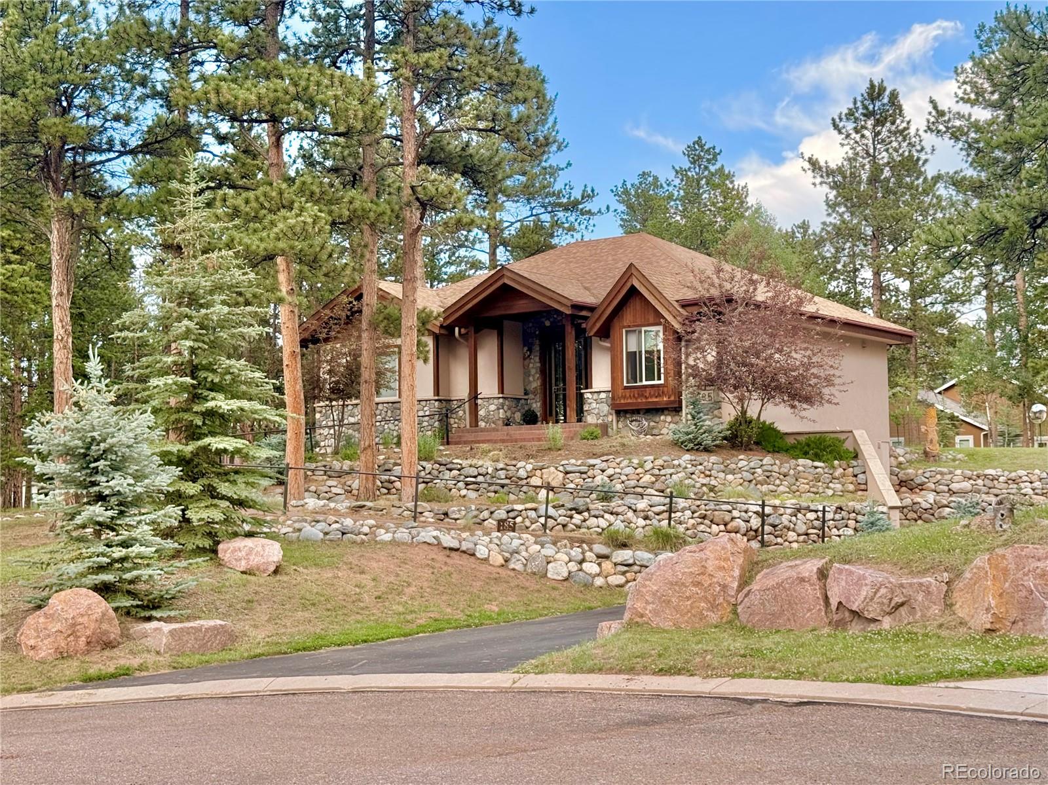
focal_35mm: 48
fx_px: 1453
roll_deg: +1.2
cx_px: 524
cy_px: 392
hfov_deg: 39.7
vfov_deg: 30.3
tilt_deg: +3.8
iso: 100
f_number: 1.78
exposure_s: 1/786
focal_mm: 6.76
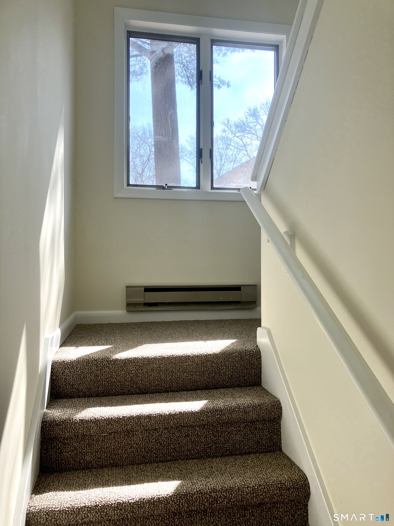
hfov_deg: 49.7
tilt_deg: +1.0
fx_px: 425
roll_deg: -0.3
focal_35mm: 28
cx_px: 197
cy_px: 263
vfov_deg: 63.4
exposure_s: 1/246
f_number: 1.8
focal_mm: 3.99
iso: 32
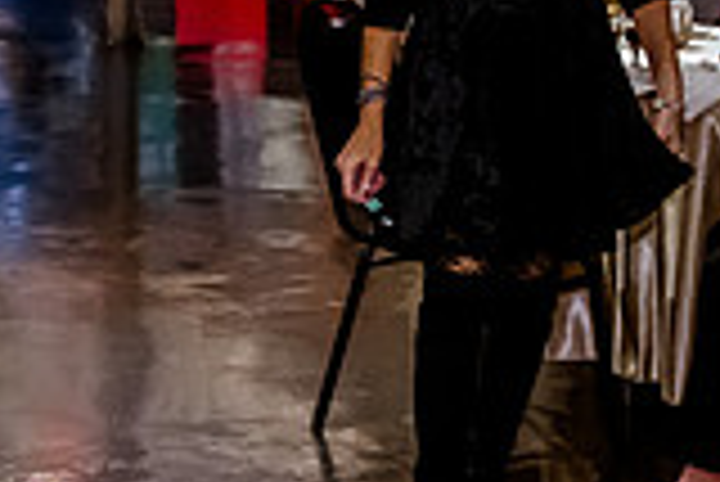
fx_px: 2502
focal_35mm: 125
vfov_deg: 10.8
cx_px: 153
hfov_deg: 16.3
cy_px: -98
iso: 5000
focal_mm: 29
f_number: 2.8
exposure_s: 1/200
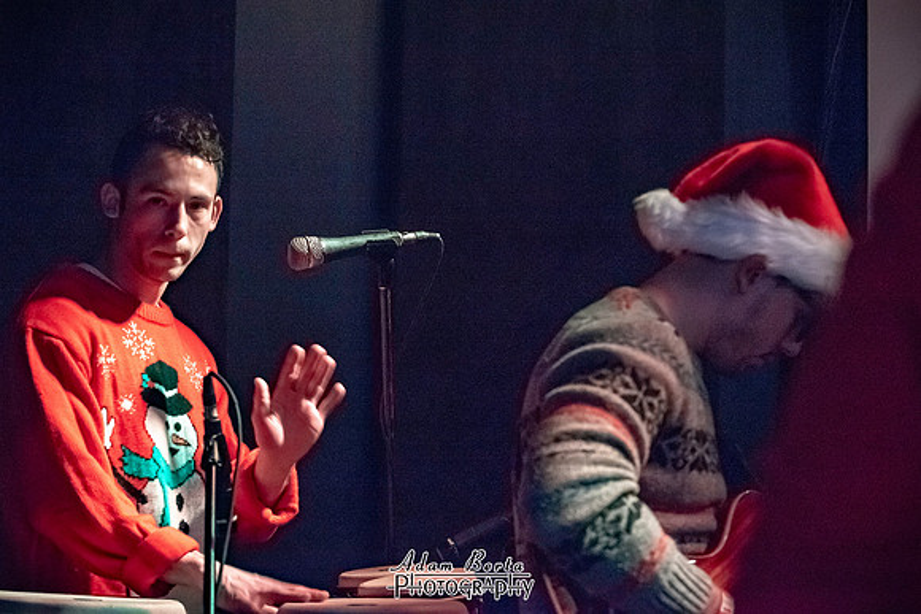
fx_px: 2053
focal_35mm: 80
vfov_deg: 17.0
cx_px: 403
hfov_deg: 25.3
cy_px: 262
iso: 3200
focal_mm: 70
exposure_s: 1/100
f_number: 4
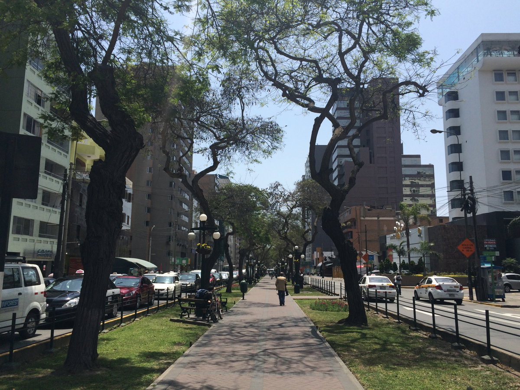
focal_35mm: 29
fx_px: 436
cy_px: 195
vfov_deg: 48.2
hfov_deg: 61.7
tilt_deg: +9.7
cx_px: 260
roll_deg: +0.5
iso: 32
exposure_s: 1/2564
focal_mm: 4.15
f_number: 2.2
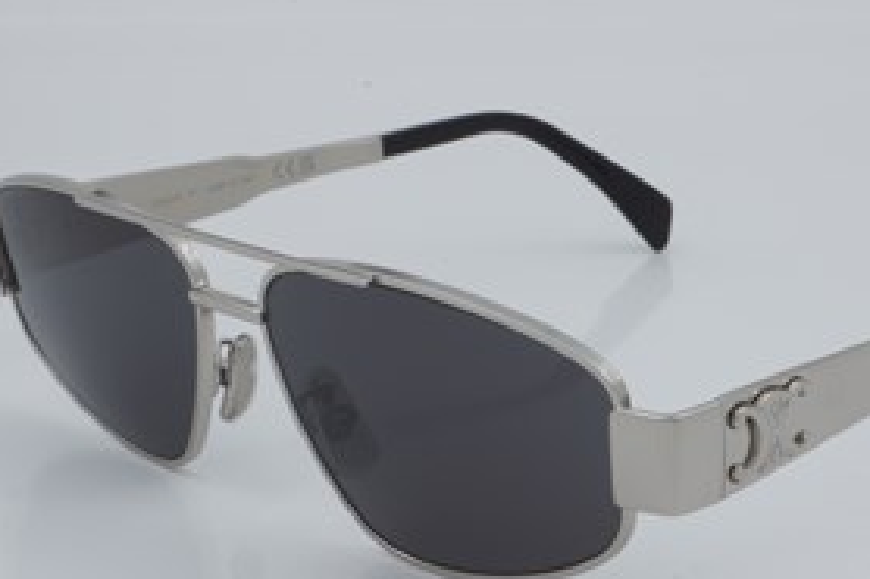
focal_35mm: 108
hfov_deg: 18.9
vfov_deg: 12.7
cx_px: 598
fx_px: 2608
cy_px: 319
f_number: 32
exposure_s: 1/4
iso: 100
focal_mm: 50
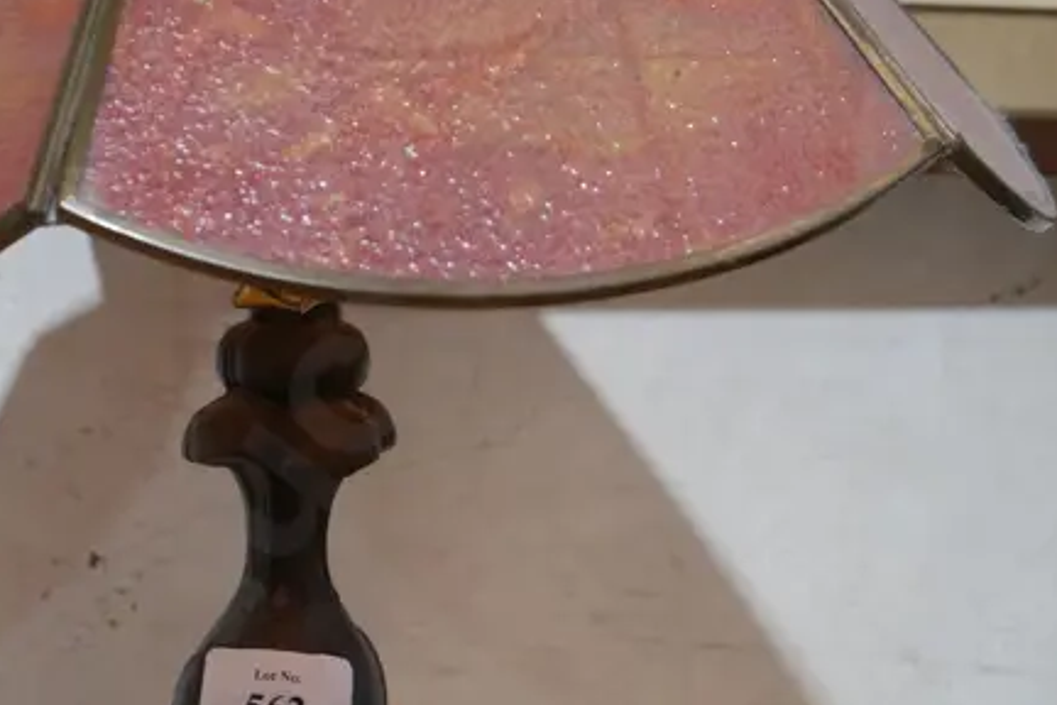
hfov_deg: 28.9
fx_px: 2026
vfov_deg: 19.7
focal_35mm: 69
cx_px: 283
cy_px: 475
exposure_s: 1/60
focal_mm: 14
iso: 400
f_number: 3.5
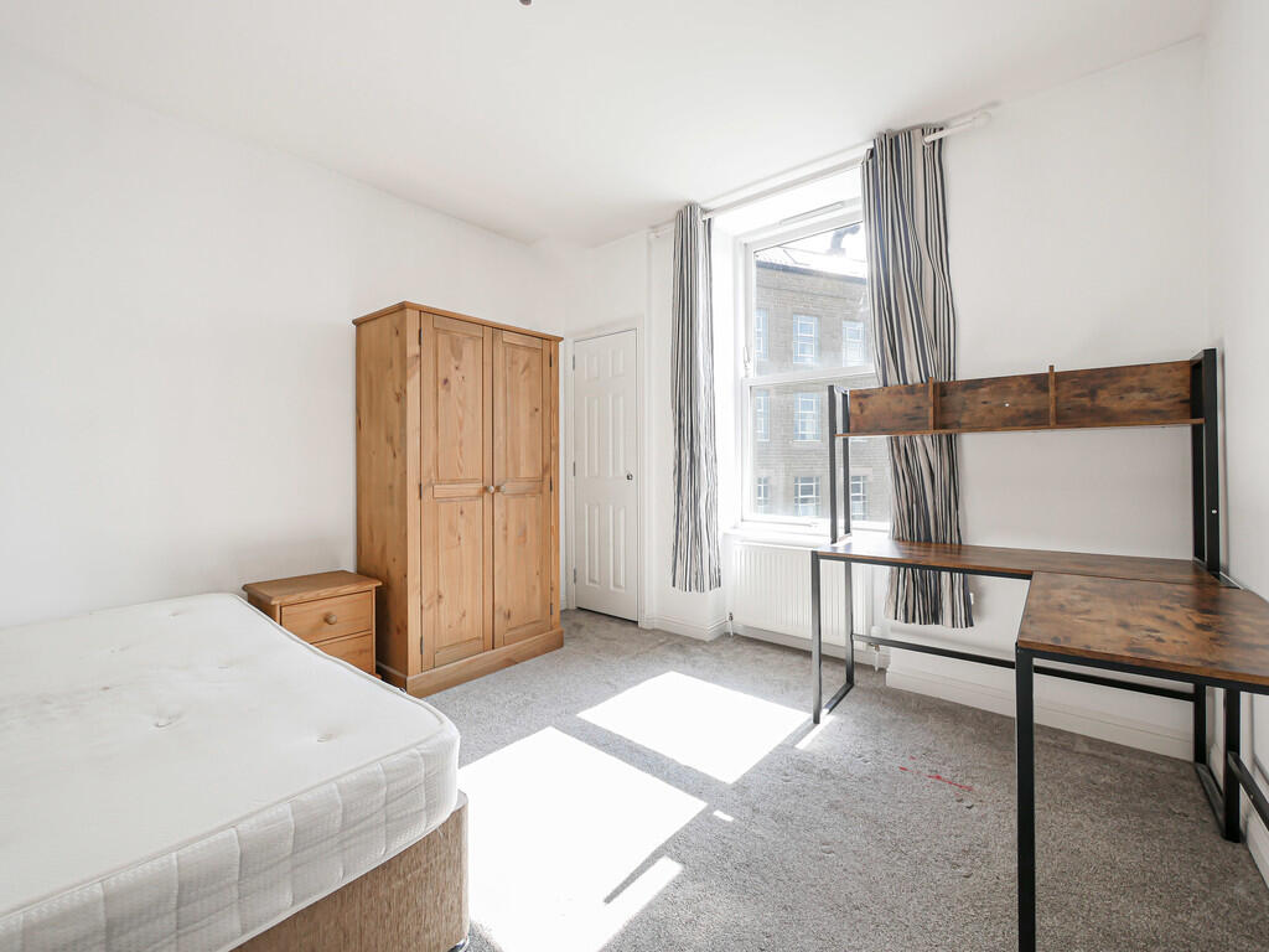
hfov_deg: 102.1
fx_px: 513
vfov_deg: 85.7
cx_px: 634
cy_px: 476
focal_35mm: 14
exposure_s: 1/80
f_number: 4
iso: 200
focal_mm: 7
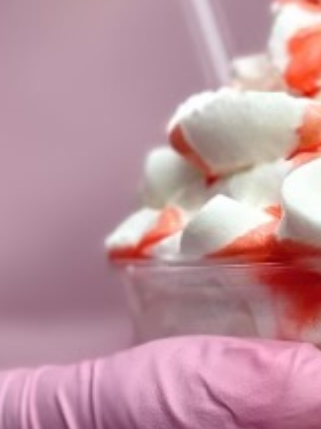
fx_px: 2849
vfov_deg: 8.6
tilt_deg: -14.1
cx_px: 554
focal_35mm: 230
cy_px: 285
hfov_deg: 6.3
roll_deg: -4.0
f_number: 1.78
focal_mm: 6.86
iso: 50
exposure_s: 1/149
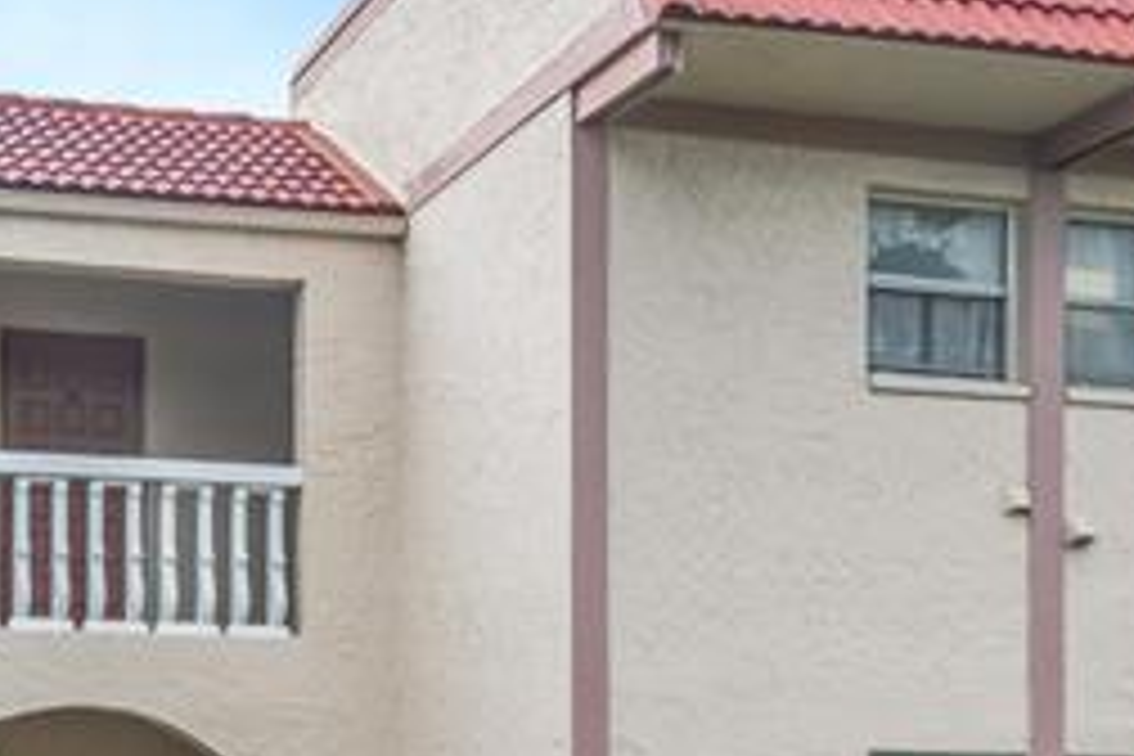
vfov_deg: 19.9
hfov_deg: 29.3
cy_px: 864
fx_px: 2047
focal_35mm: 65
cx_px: 50
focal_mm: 16
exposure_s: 1/90
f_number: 8
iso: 200
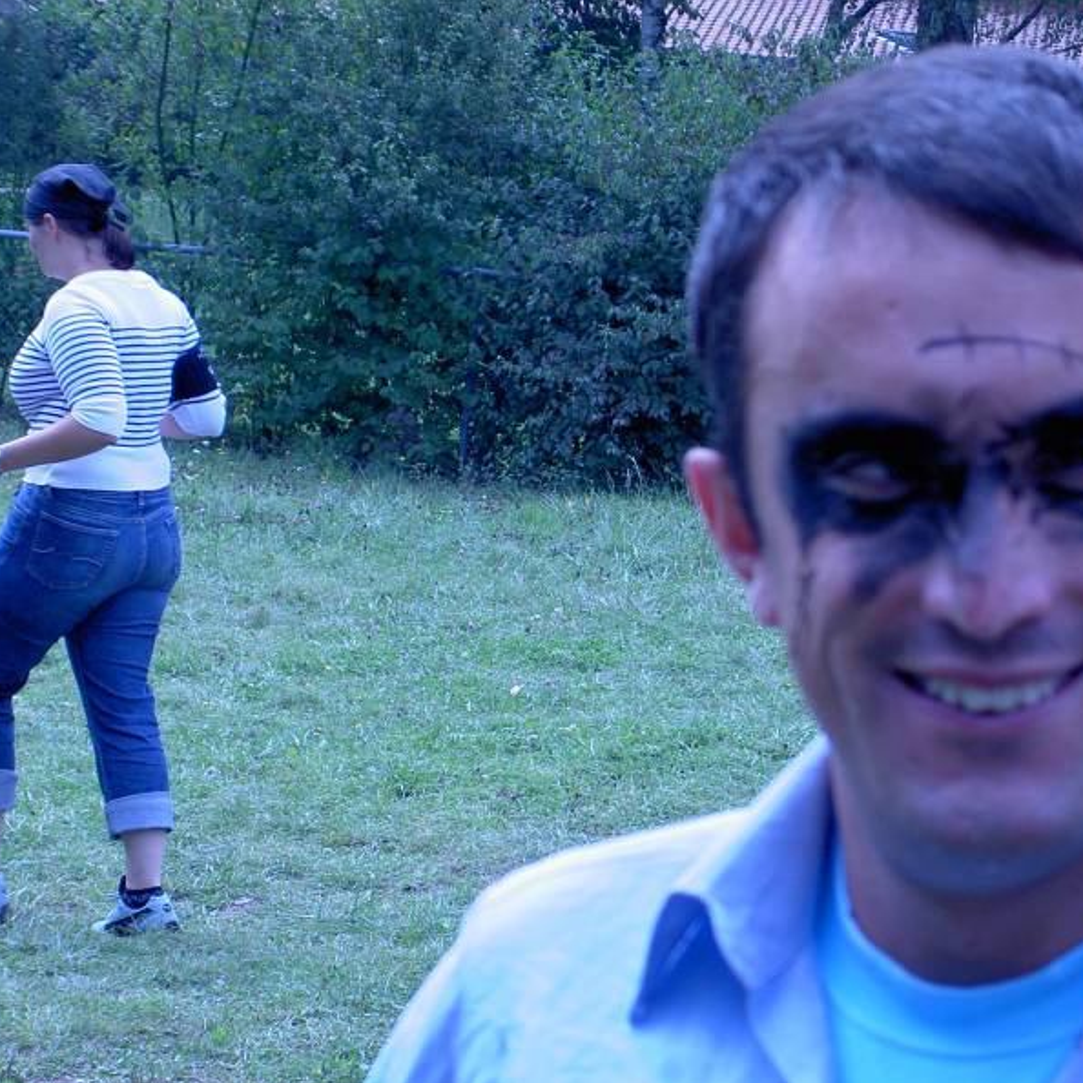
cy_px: 545
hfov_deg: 12.7
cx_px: 496
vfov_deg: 12.7
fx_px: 4885
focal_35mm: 138
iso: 100
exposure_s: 1/320
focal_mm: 24
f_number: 4.9
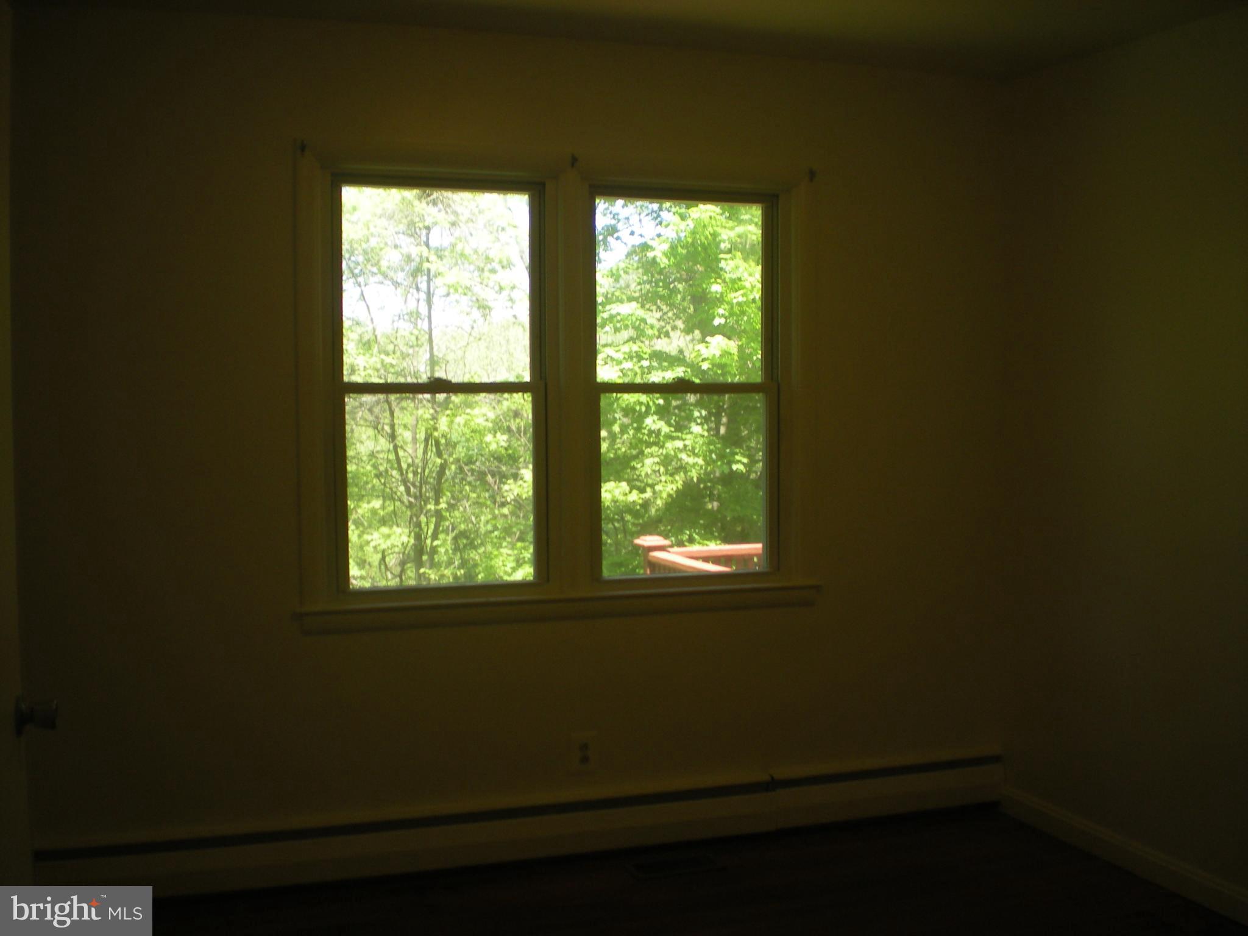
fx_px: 1370
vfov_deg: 37.7
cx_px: 624
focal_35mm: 38
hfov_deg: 49.0
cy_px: 468
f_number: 3.1
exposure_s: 1/82
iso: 64
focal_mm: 6.3
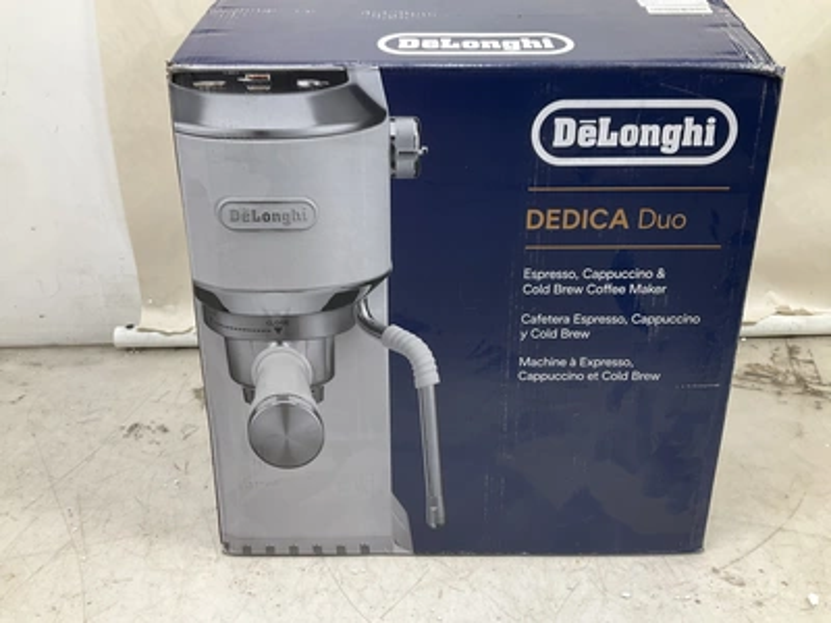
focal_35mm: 29
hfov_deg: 61.7
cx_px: 416
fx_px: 696
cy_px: 312
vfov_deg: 48.2
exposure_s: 1/60
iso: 32
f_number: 1.8
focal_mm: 3
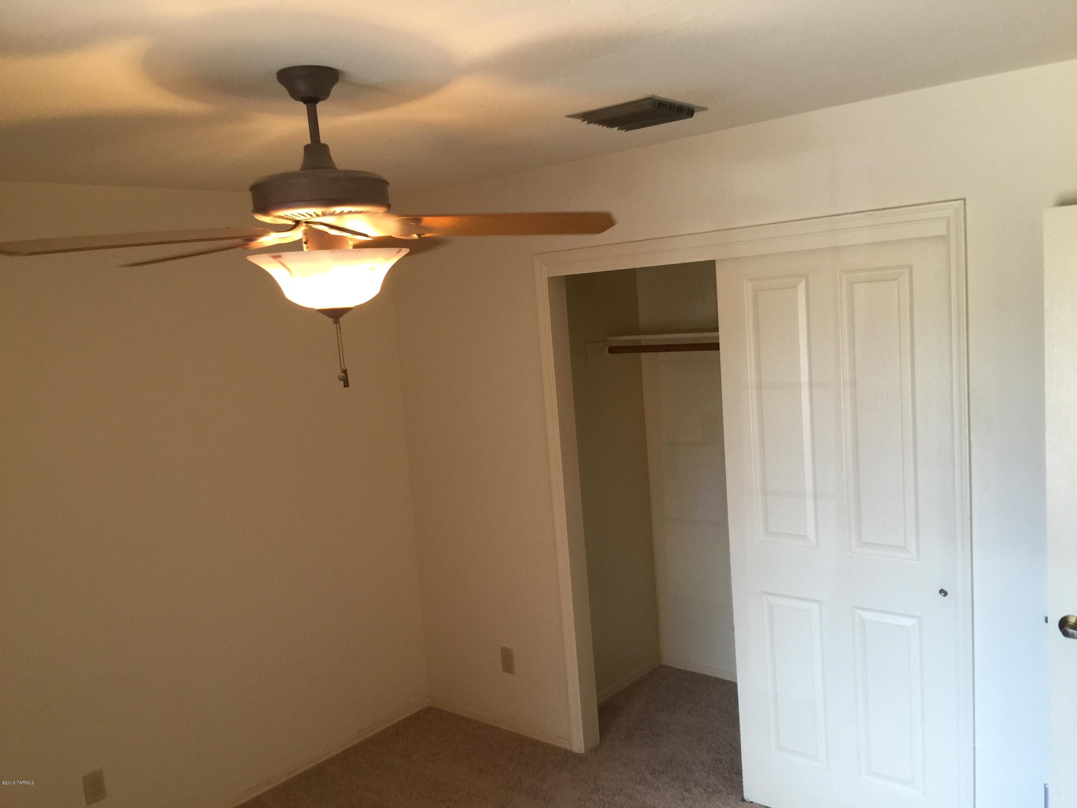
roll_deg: +4.8
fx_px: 902
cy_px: 404
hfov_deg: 61.7
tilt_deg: -5.4
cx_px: 538
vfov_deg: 48.2
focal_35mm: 29
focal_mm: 4.15
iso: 50
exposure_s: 1/15
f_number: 2.2
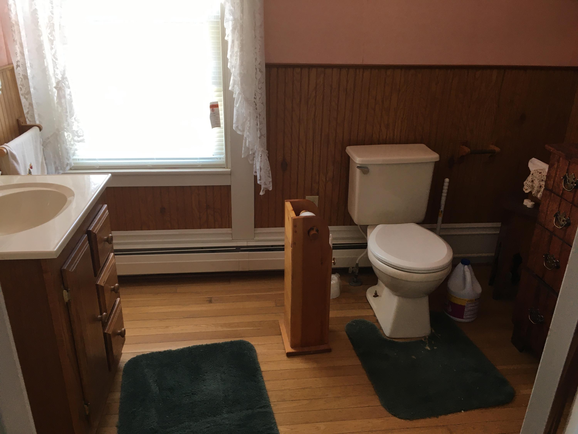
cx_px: 289
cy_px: 217
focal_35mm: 29
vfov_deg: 48.2
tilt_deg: -22.8
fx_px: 484
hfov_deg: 61.7
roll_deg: -0.1
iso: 50
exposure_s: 1/30
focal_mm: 4.15
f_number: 2.2
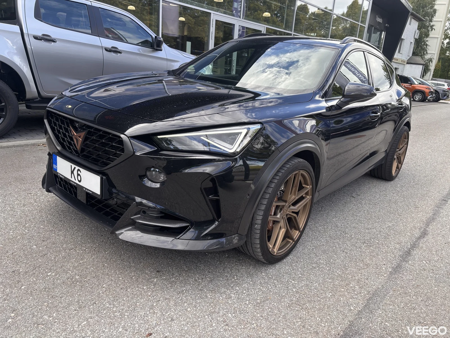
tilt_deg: -16.1
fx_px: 338
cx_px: 225
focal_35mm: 26
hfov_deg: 67.3
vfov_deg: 53.1
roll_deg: -4.3
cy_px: 169
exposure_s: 1/428
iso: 50
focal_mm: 5.96
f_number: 1.6
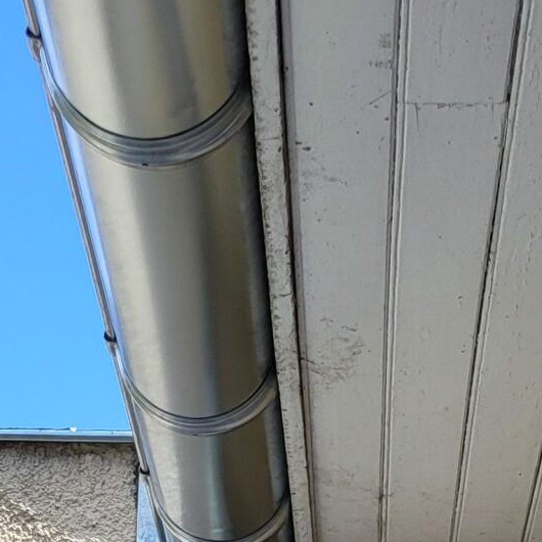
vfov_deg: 12.4
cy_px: 1289
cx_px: 298
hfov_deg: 15.7
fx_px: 1966
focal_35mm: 111
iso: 40
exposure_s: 1/1044
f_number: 1.8
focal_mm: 5.4
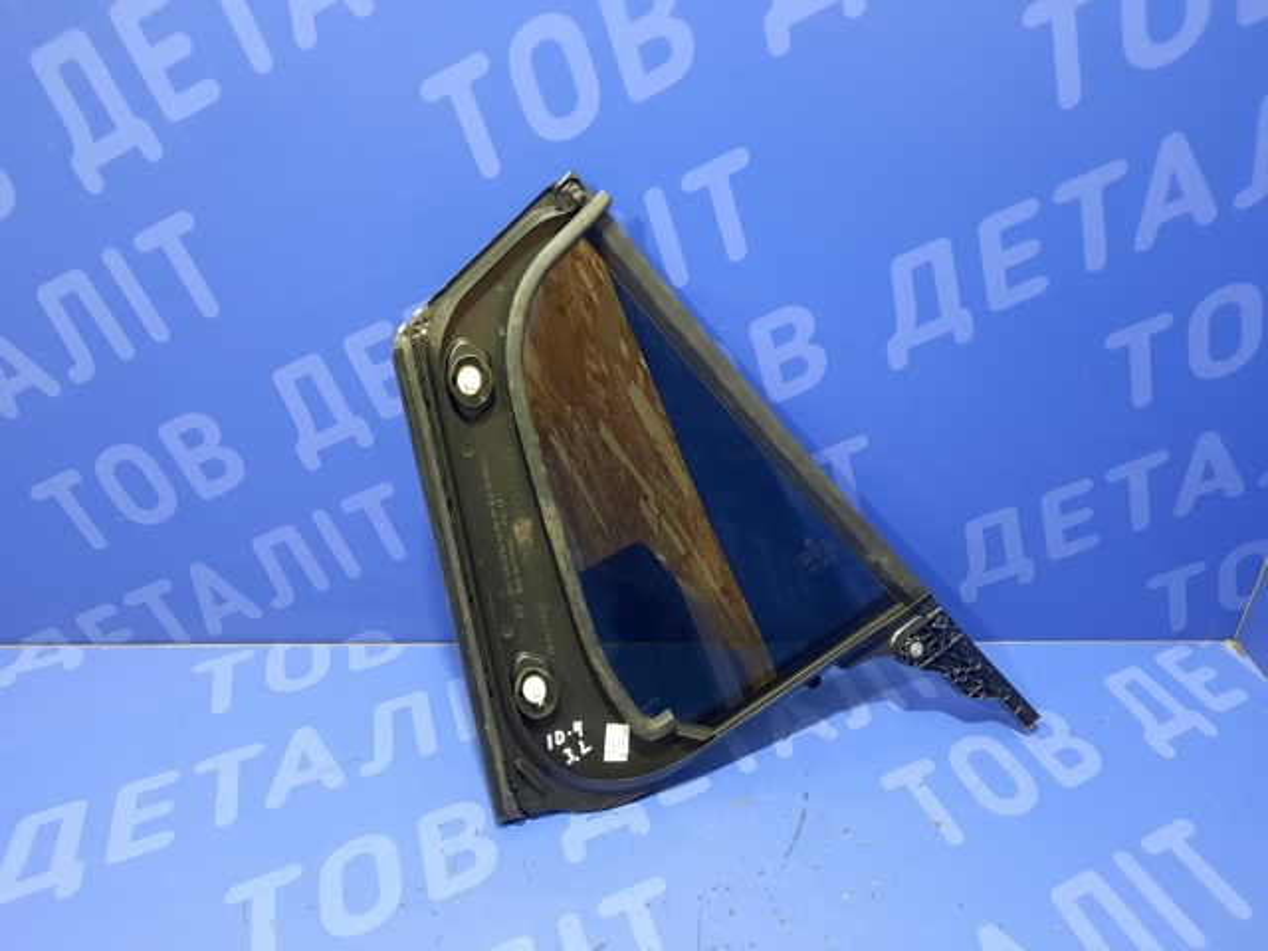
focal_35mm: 25
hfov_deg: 69.4
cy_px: 476
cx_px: 634
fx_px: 916
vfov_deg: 54.9
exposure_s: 1/25
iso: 500
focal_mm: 4.6
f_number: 2
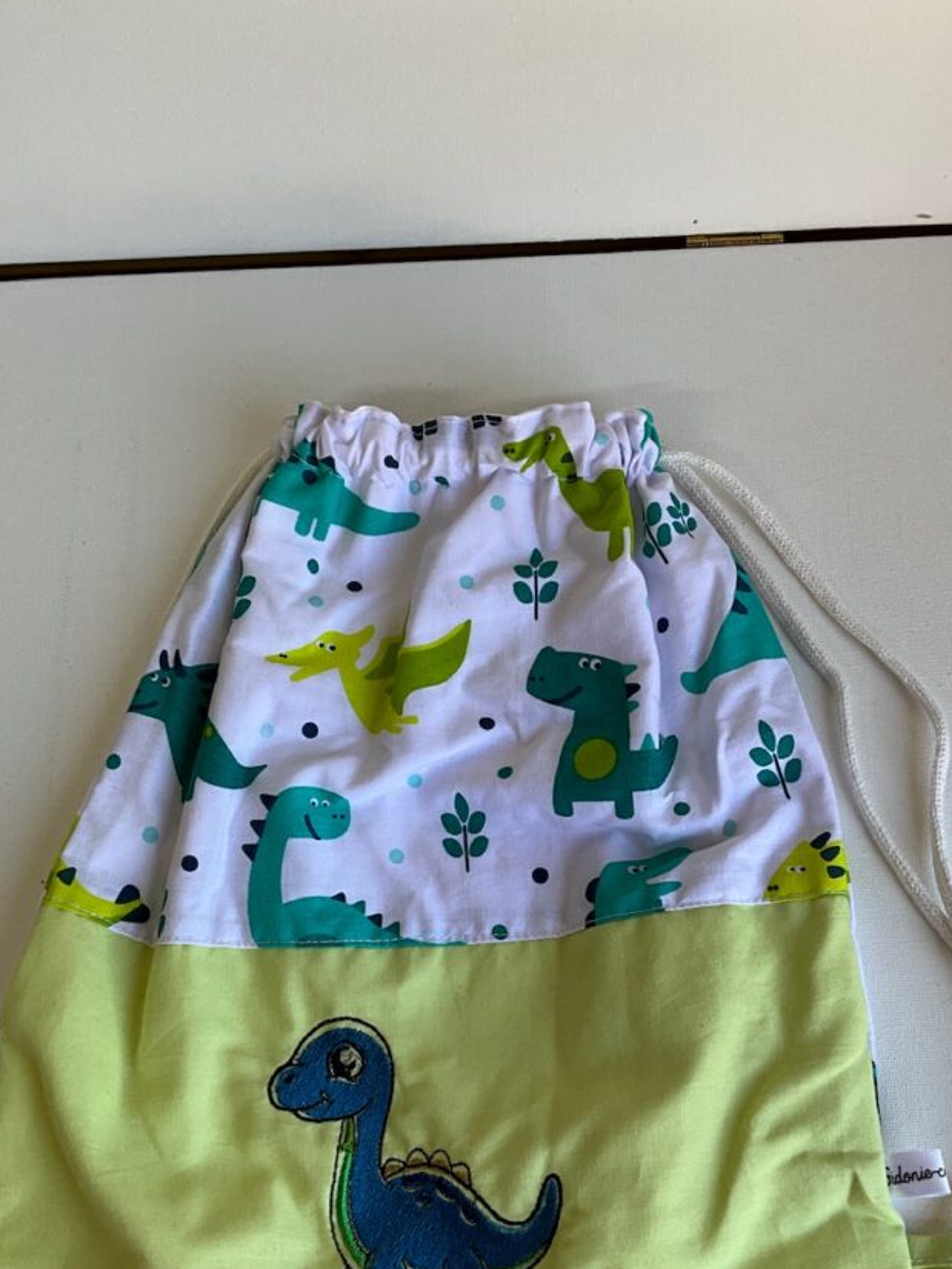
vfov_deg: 51.0
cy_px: 772
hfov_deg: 39.6
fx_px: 1320
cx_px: 540
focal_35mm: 36
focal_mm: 3
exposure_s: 1/120
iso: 16
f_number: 1.8
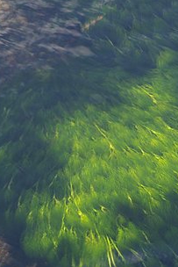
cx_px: 112
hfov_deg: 6.1
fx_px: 1682
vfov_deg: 9.1
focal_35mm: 227
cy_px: 167
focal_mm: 90
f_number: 20
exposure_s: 1/13
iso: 200
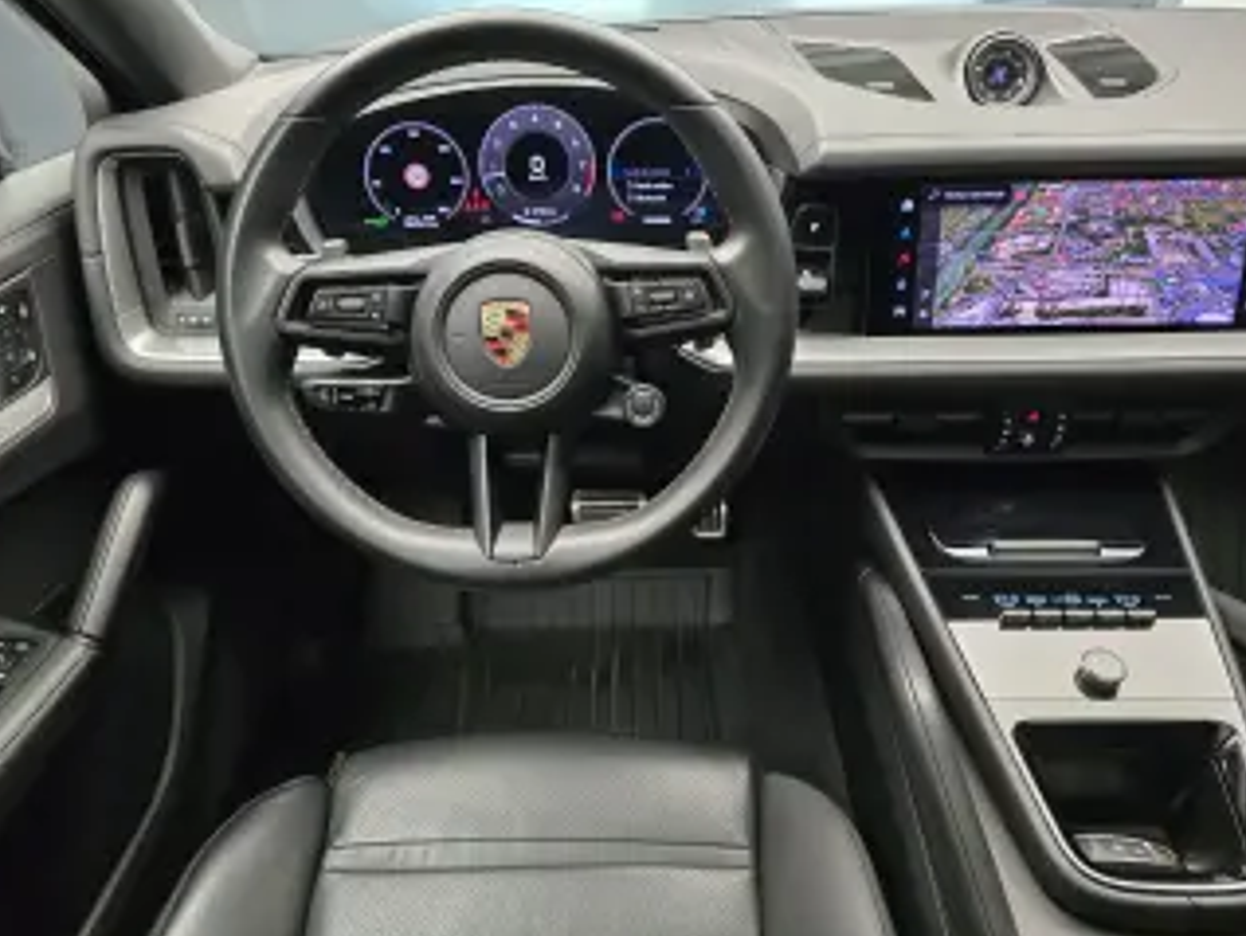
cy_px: 423
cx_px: 623
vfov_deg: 53.0
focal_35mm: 26
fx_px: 937
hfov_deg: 67.3
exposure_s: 1/100
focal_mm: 6.3
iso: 800
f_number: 1.7
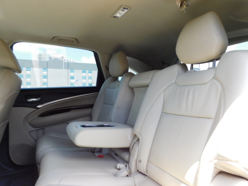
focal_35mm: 23
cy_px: 93
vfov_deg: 58.9
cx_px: 124
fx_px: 165
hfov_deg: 73.9
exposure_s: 1/125
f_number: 3
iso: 125
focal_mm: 4
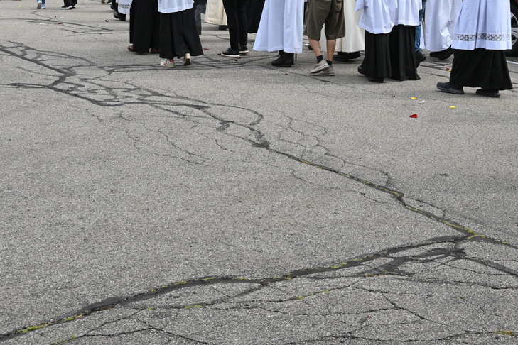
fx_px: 994
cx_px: 341
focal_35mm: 69
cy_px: -12
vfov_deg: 19.1
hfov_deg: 29.0
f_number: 9
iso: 100
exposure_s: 1/160
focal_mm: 31.5
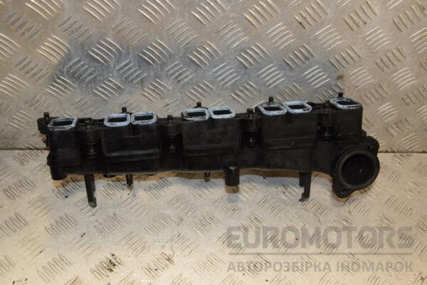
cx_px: 214
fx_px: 534
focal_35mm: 45
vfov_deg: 29.9
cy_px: 142
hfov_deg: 43.6
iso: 800
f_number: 5
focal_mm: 30
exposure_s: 1/200
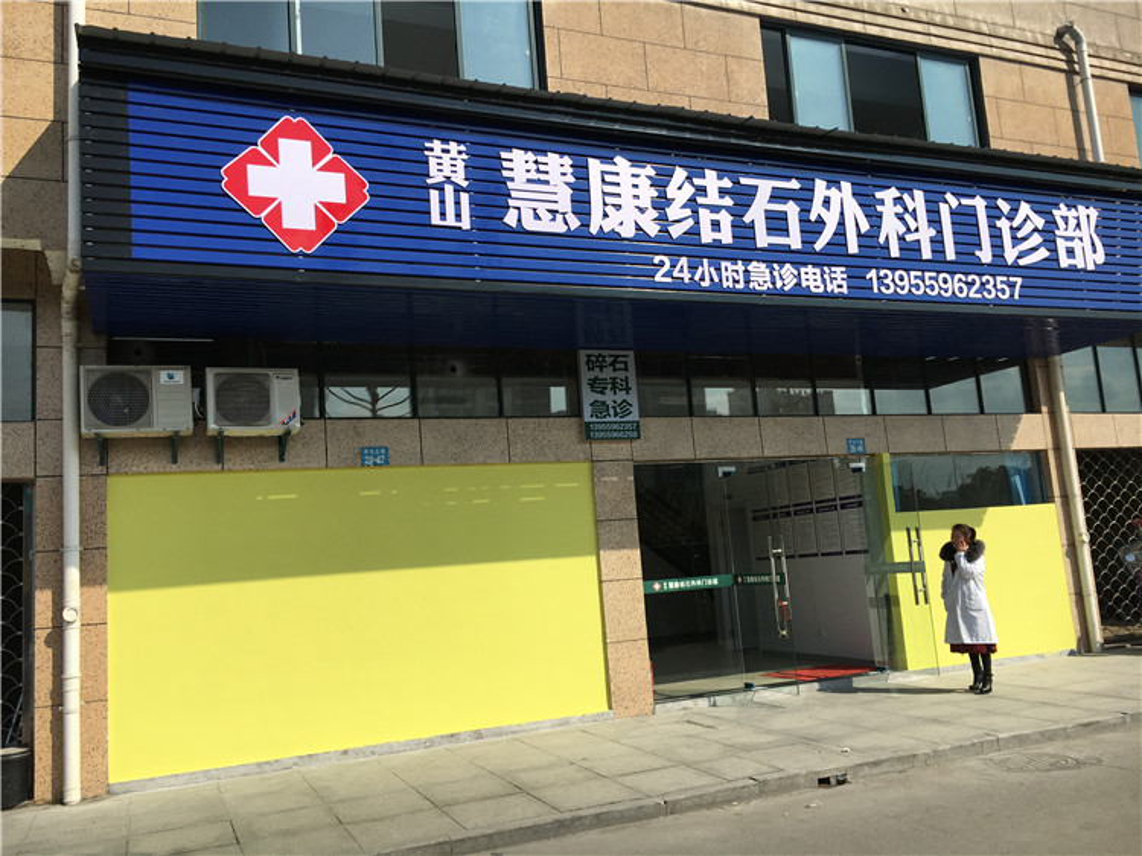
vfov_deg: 48.2
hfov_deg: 61.7
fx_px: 956
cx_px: 571
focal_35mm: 29
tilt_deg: +9.7
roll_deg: +3.1
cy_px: 428
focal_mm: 4.15
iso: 25
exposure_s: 1/2653
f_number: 2.2
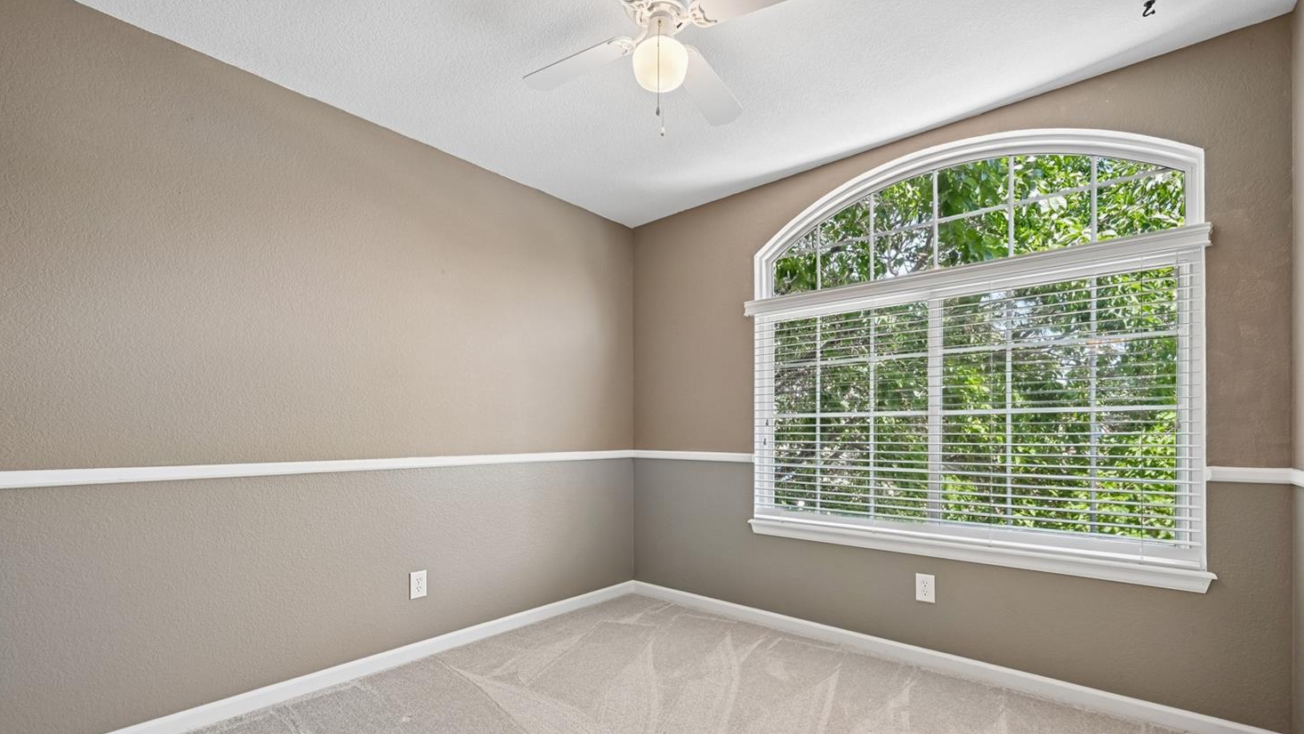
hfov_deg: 99.4
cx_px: 643
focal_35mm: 16
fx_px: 553
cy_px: 420
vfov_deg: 66.8
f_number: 10
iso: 400
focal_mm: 14
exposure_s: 1/8
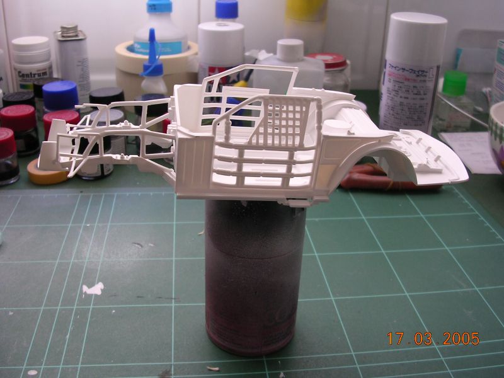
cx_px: 252
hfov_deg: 49.0
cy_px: 189
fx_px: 553
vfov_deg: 37.7
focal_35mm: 38
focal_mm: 5.8
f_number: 2.8
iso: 100
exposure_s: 1/40.8
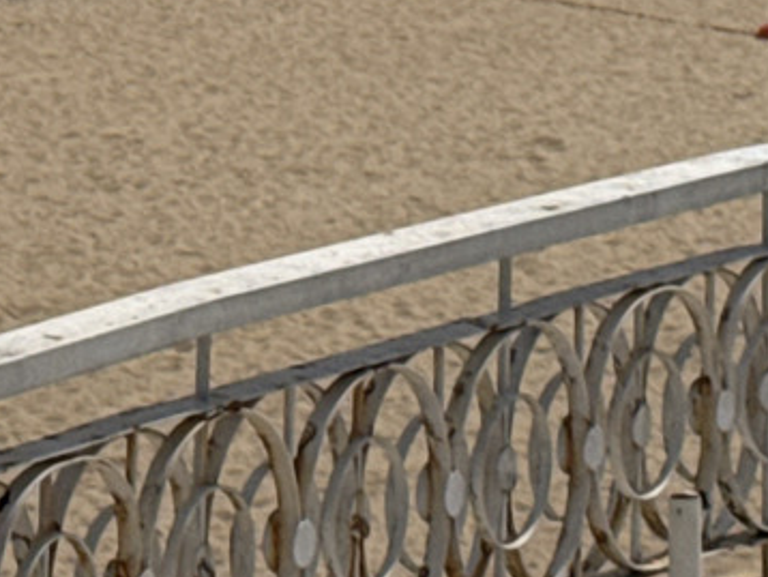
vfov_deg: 5.4
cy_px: -616
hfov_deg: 7.3
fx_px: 5950
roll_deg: -1.0
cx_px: -320
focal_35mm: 268
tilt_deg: -0.7
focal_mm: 6.76
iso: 64
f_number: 1.78
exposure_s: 1/15385
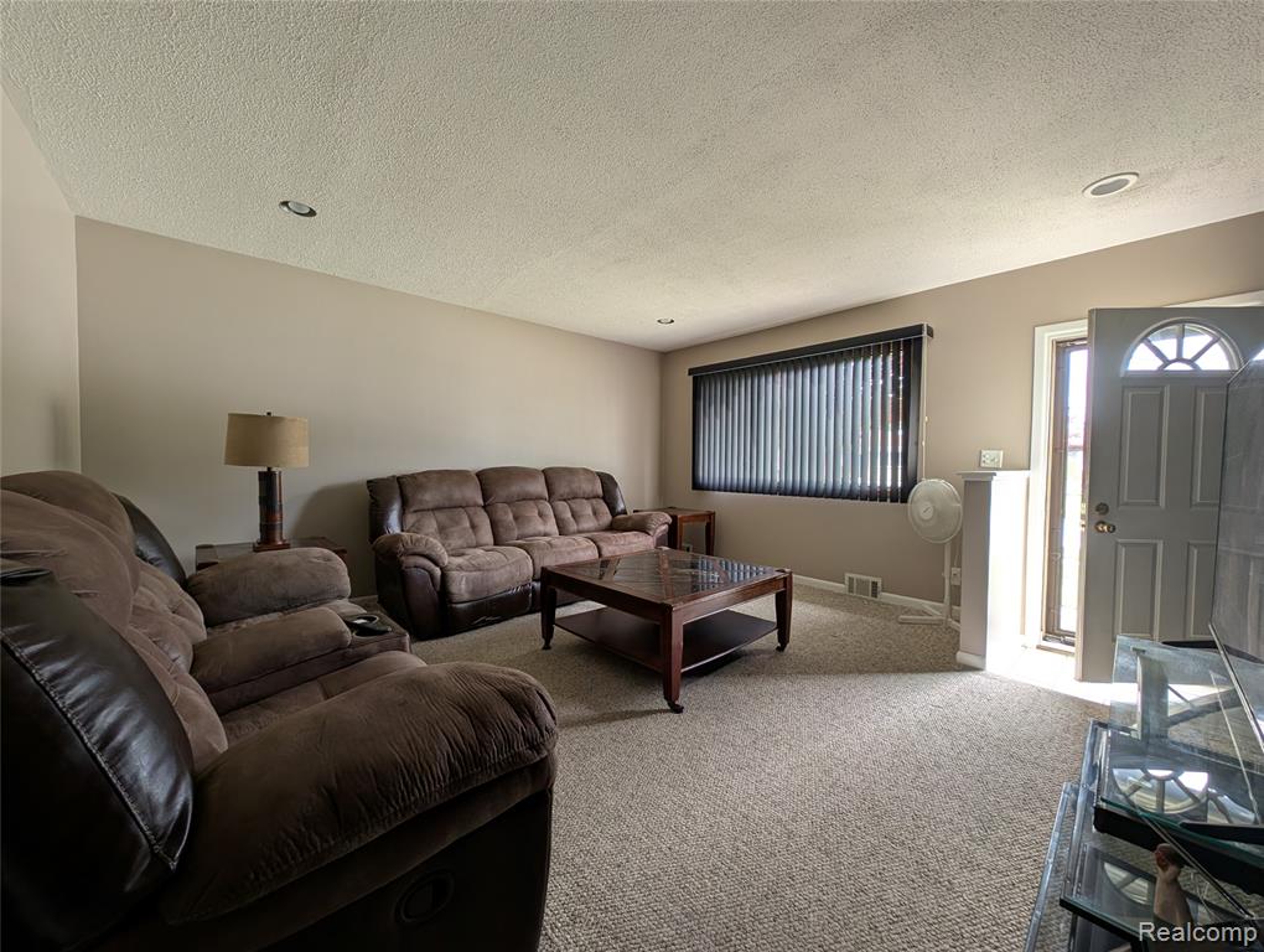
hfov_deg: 110.5
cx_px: 632
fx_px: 439
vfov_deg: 94.6
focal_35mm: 12
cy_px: 476
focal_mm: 2.23
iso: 49
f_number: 1.95
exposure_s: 1/43.4
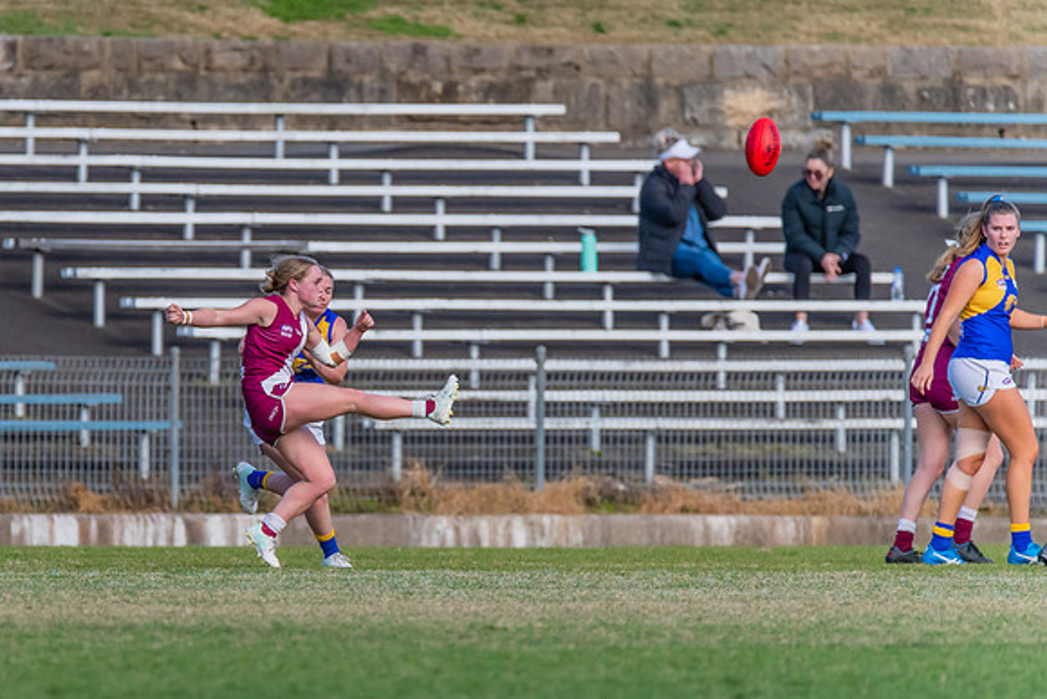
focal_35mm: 859
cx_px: 301
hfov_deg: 2.4
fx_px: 25000
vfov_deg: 1.6
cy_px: 393
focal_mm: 600
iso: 1000
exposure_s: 1/1600
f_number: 6.3
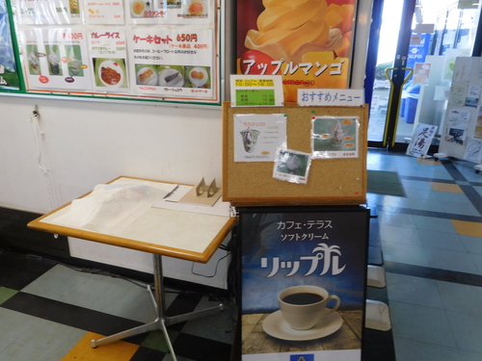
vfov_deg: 54.9
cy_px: 180
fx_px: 348
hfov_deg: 69.4
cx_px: 241
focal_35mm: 25
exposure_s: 1/30
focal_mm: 4.5
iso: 180
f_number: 3.4
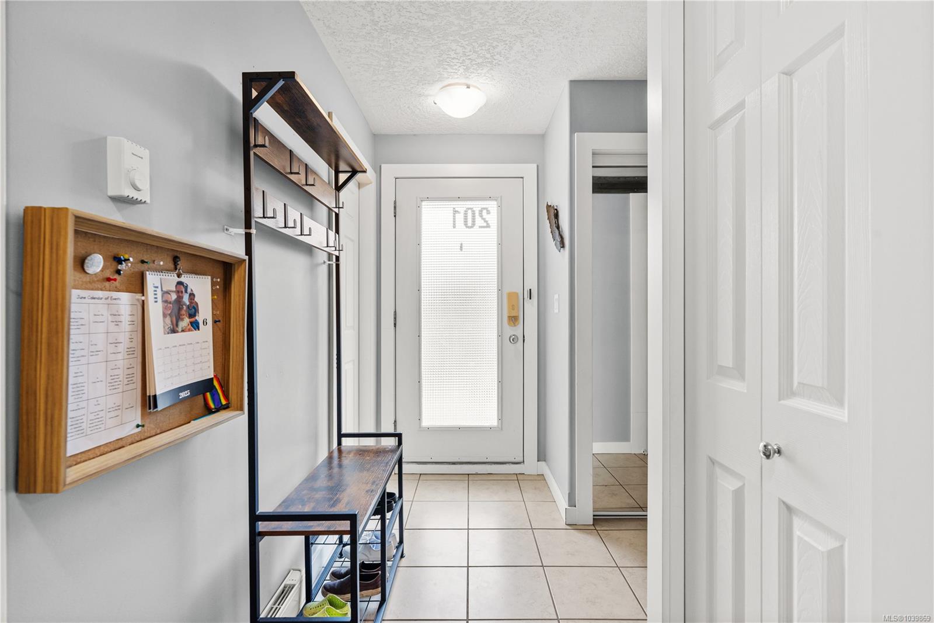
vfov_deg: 73.7
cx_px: 467
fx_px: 415
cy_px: 312
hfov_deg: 96.7
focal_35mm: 16
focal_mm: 16
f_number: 4.5
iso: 400
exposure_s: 1/30
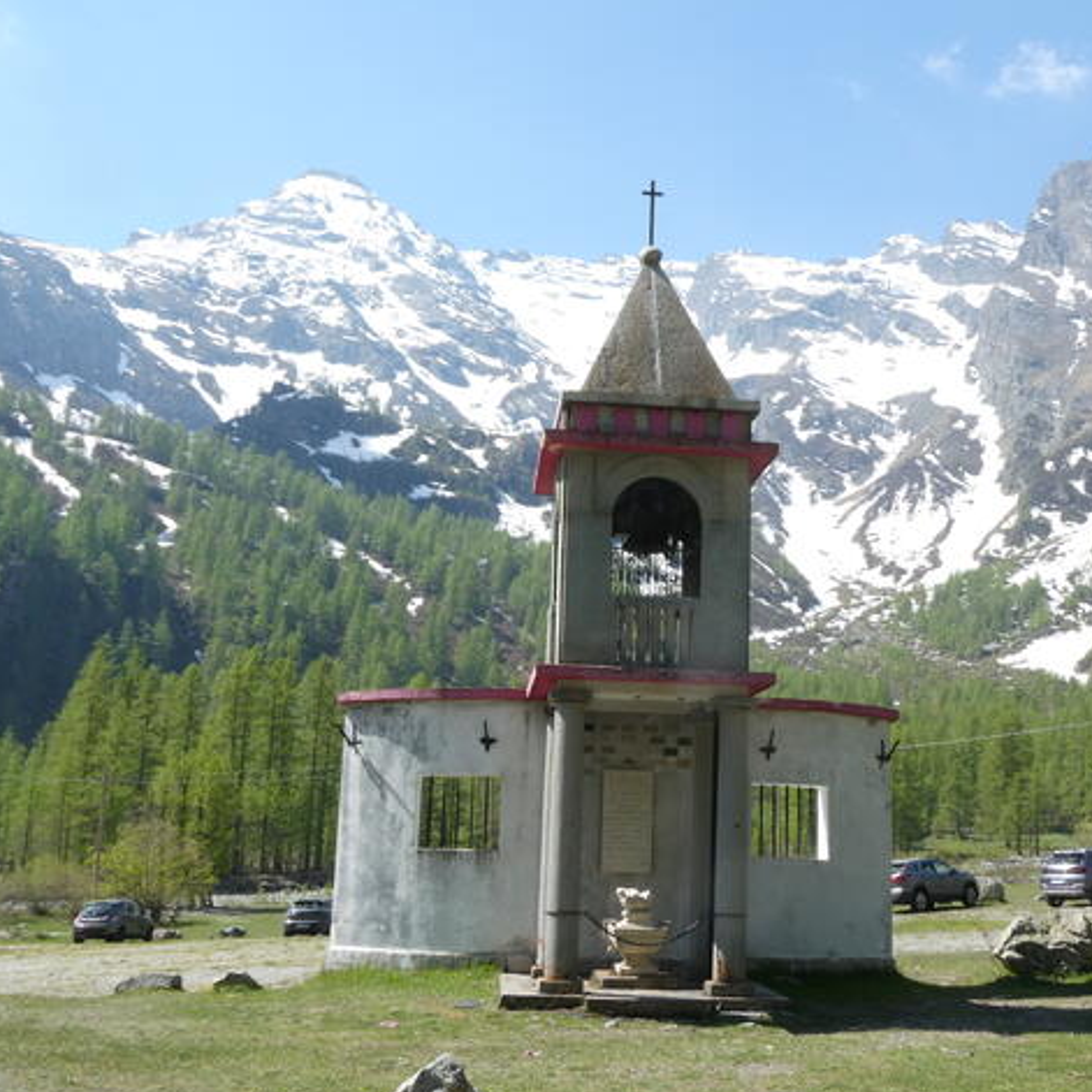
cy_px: 549
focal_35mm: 42
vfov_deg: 40.0
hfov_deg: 39.9
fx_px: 1499
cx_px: 621
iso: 80
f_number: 6.3
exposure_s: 1/160
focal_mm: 6.3
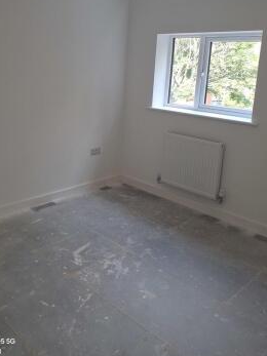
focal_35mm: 34
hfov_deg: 41.5
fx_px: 350
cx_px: 100
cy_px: 145
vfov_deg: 53.7
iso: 40
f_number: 1.9
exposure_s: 1/60
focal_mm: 3.58
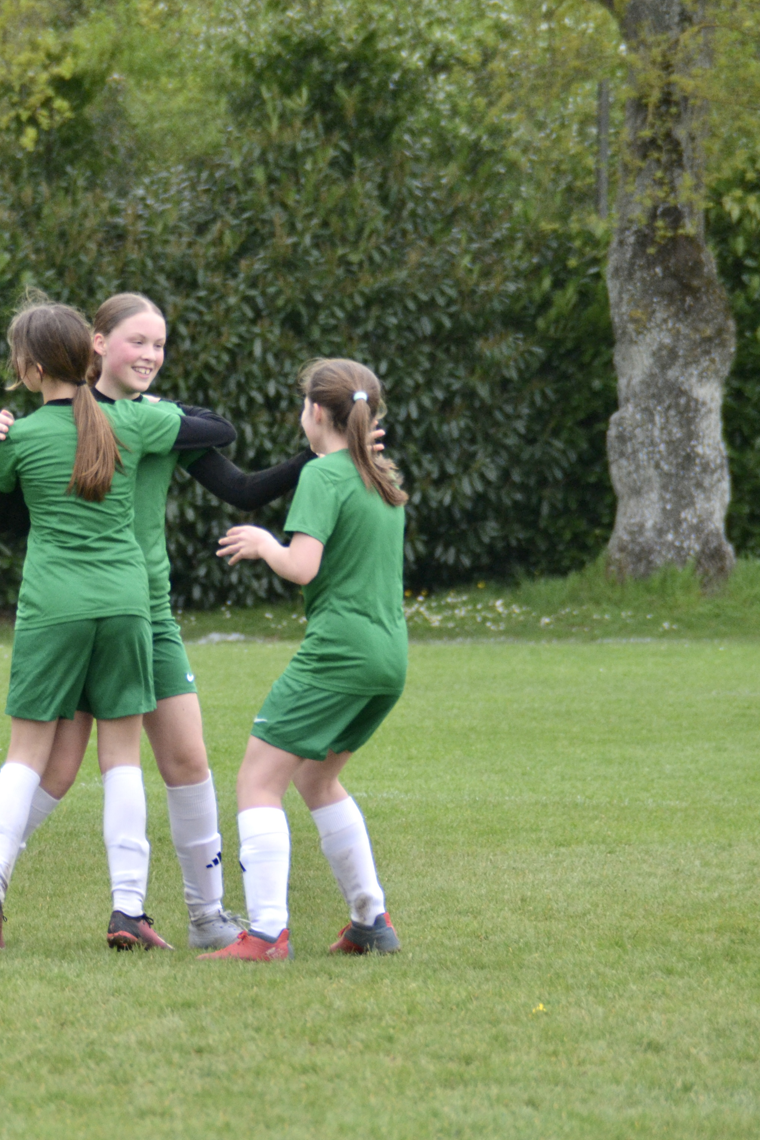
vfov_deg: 4.6
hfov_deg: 3.0
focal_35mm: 451
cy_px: 570
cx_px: 102
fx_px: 14282
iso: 1100
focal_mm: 200
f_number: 6.3
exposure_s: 1/500
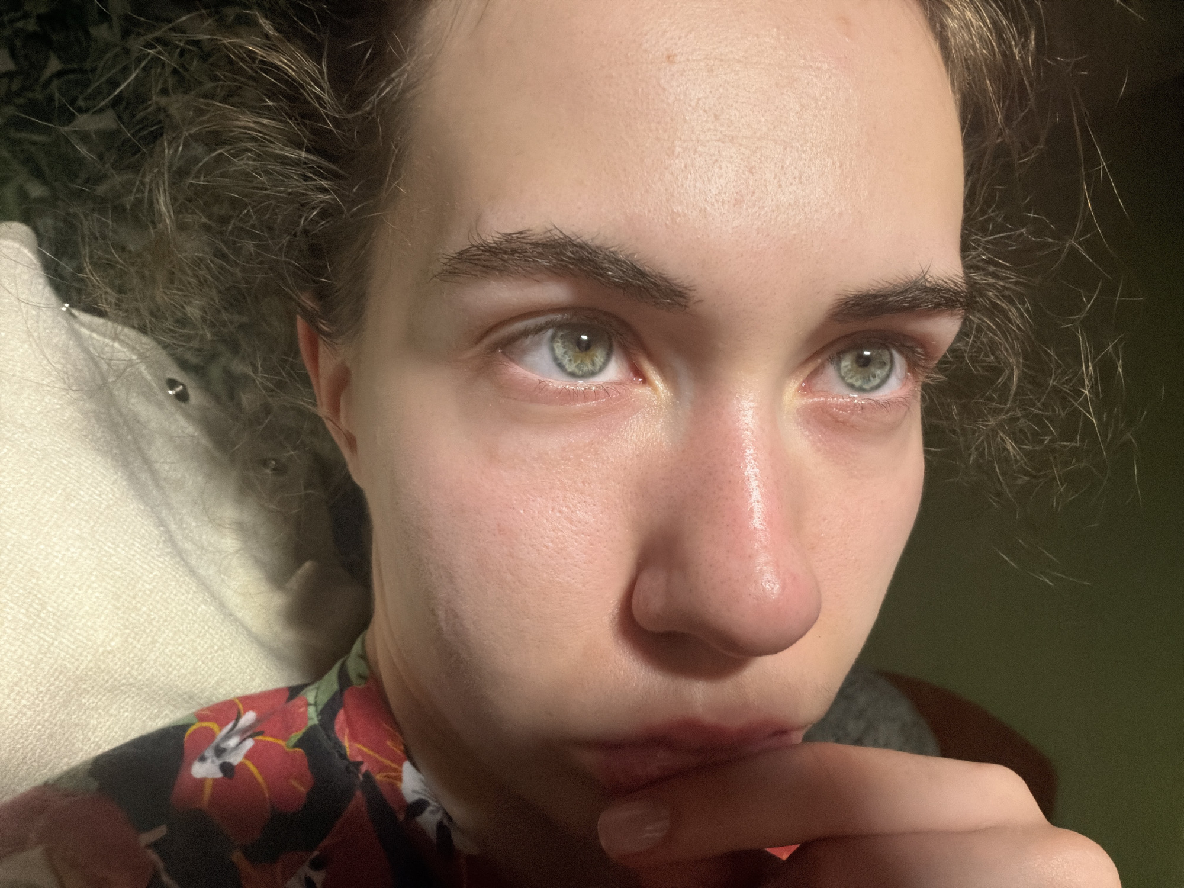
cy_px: 444
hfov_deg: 73.9
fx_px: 787
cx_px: 592
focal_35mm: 23
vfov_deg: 58.9
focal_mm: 2.71
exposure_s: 1/33
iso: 320
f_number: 1.9
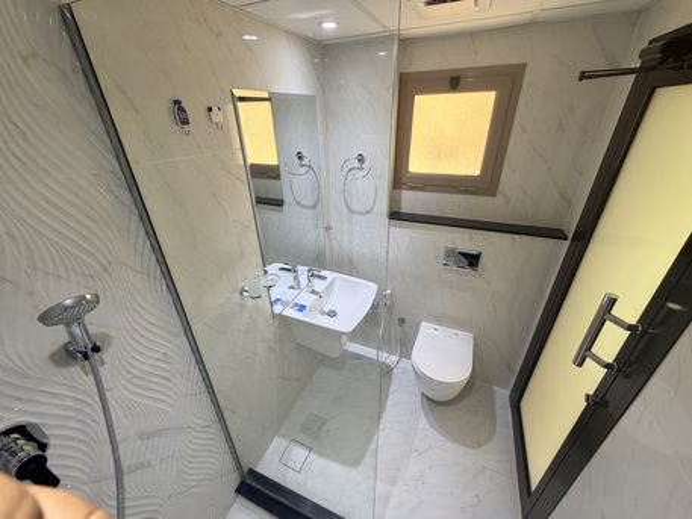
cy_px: 260
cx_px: 346
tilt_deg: -28.0
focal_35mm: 14
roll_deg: +3.2
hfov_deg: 102.0
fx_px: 280
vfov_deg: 85.7
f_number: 2.2
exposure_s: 1/50
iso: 200
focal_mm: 2.22
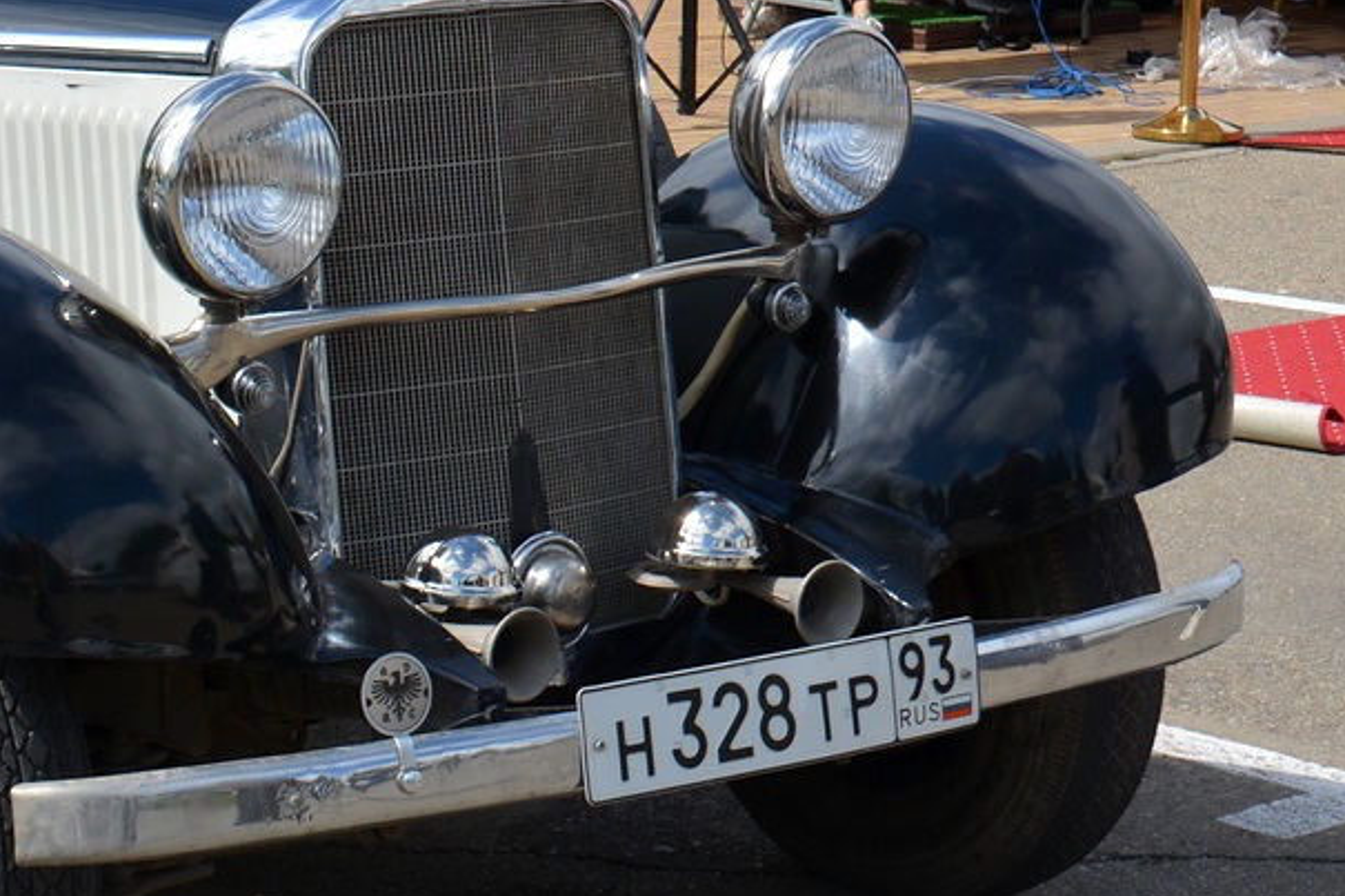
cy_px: 205
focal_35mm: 119
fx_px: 4444
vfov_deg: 11.5
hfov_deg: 16.9
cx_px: 29
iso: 100
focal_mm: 32
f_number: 9
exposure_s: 1/320
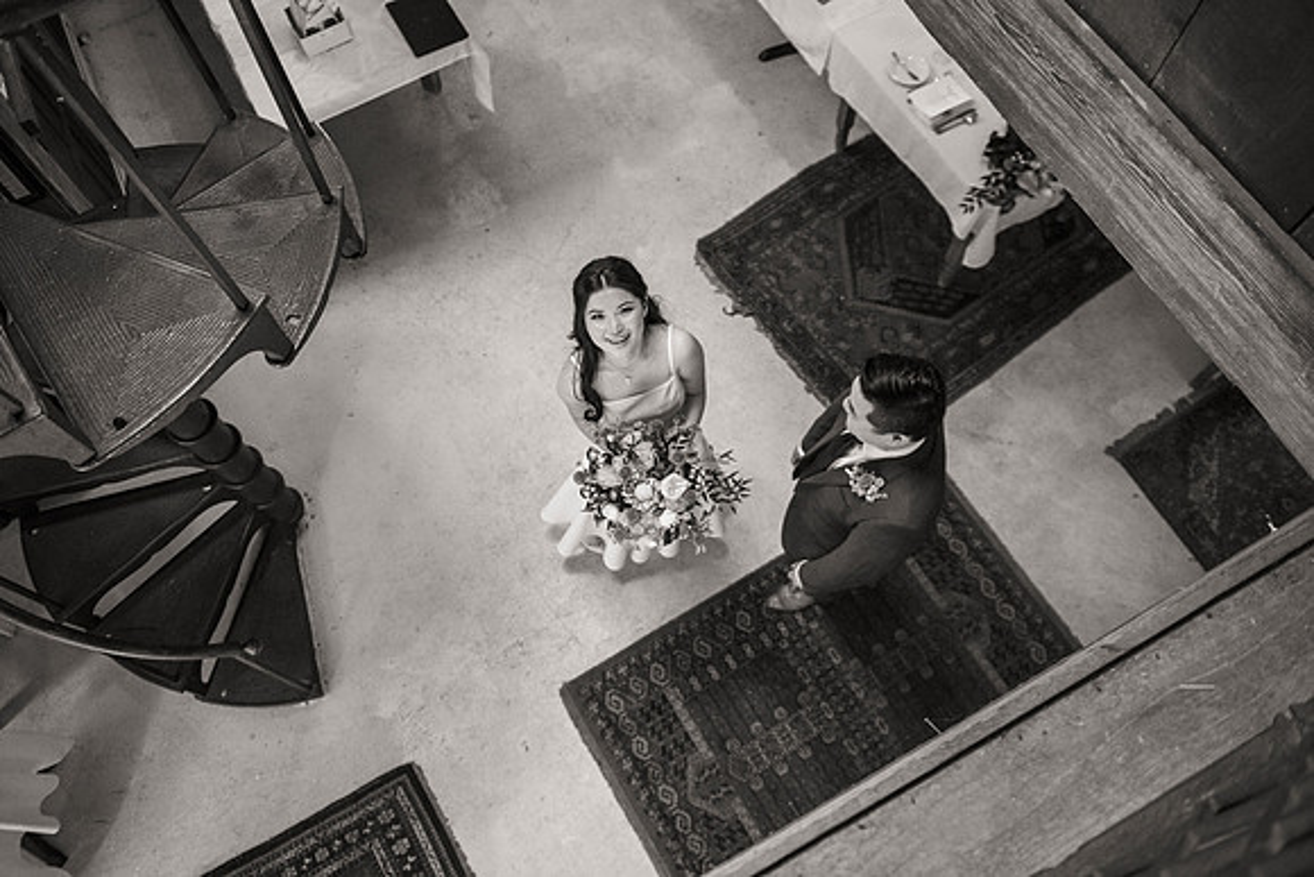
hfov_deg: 67.4
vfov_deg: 48.0
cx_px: 657
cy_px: 438
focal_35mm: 27
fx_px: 986
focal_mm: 27
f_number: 2.8
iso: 2500
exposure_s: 1/125
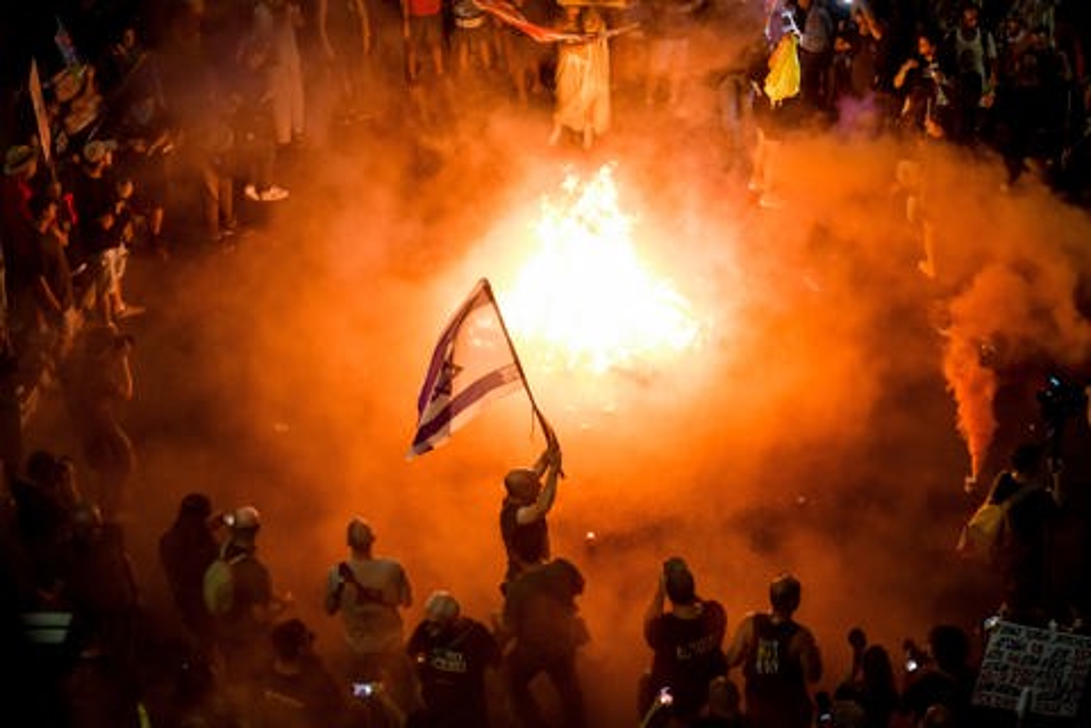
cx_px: 546
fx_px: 2121
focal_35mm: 70
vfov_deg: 19.5
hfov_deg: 28.8
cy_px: 364
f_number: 10
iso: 8000
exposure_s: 1/160
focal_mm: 70
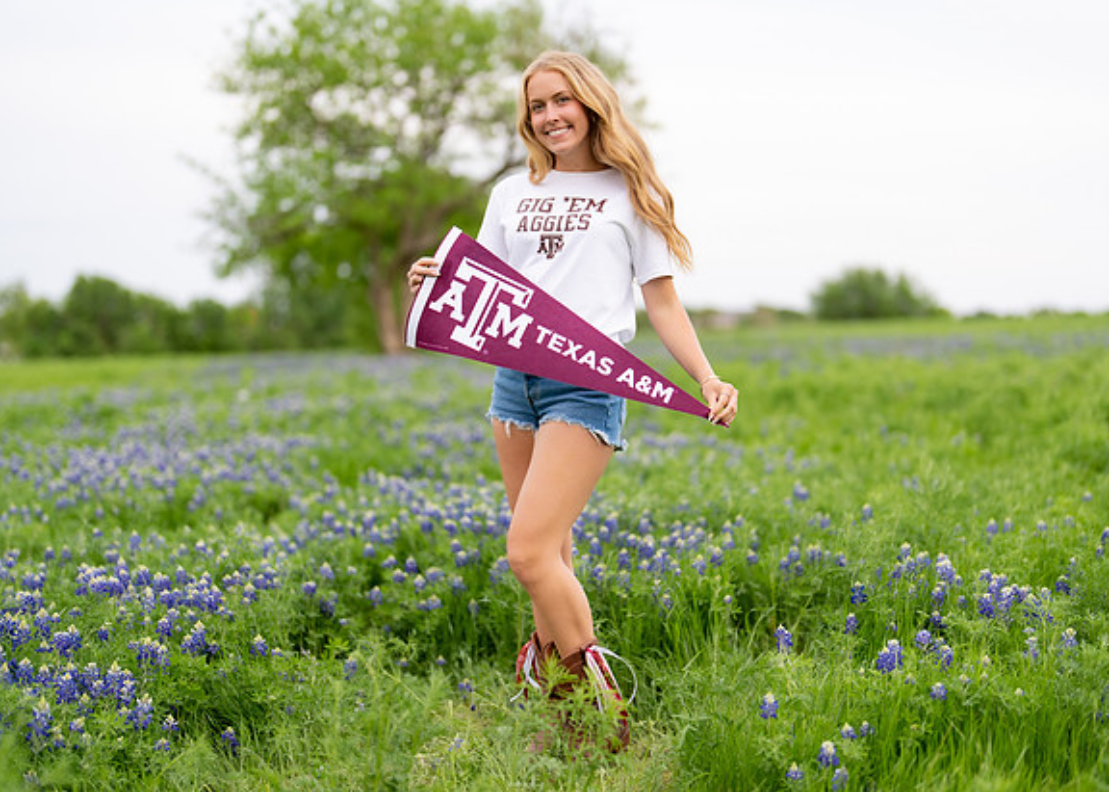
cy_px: 395
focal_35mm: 54
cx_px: 575
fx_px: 1700
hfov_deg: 36.1
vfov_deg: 26.2
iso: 250
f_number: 1.2
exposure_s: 1/640
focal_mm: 50
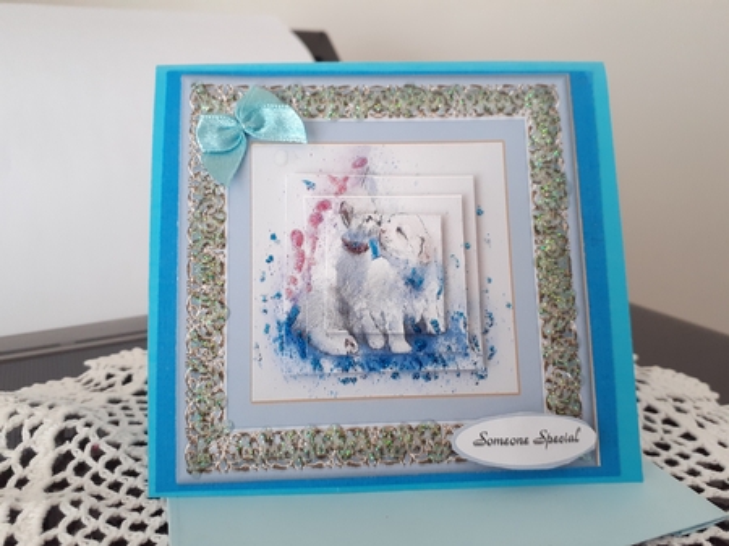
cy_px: 273
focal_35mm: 27
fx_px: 568
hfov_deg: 65.4
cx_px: 364
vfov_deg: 51.3
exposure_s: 1/50
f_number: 1.9
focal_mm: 3.6
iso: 200
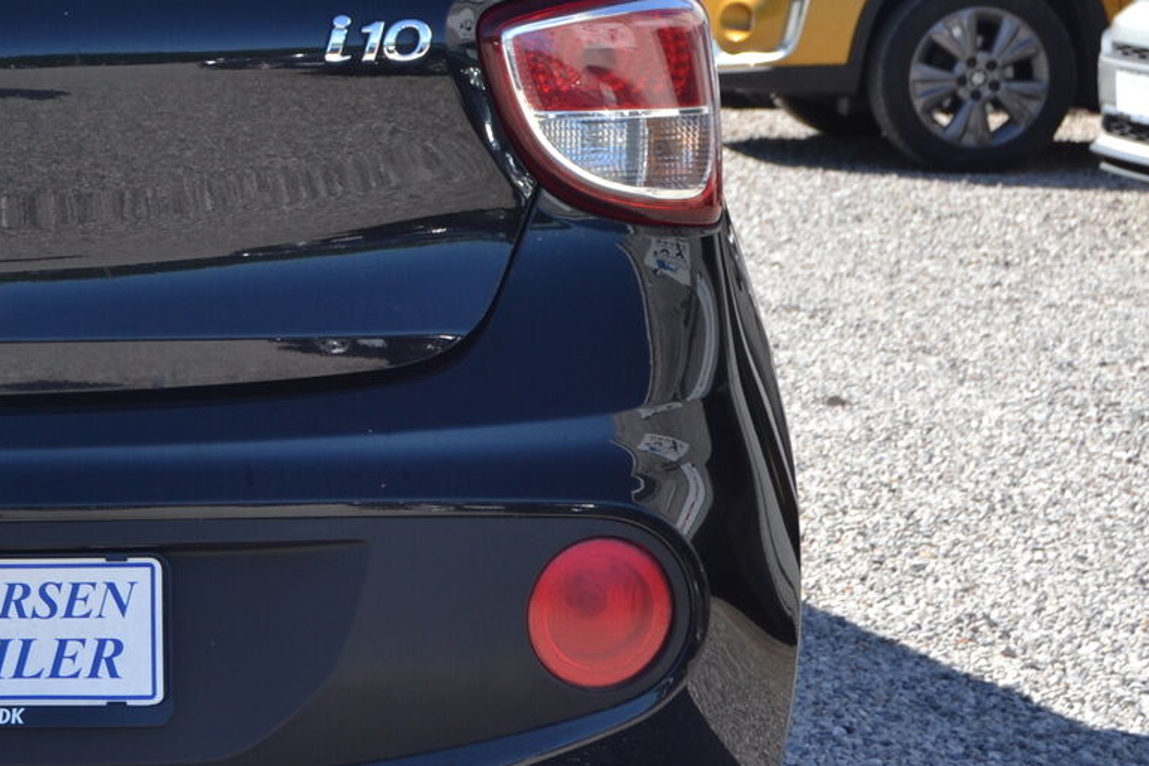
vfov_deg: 11.8
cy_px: 272
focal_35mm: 116
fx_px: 3710
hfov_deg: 17.0
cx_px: -165
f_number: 7.1
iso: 100
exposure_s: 1/200
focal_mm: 31
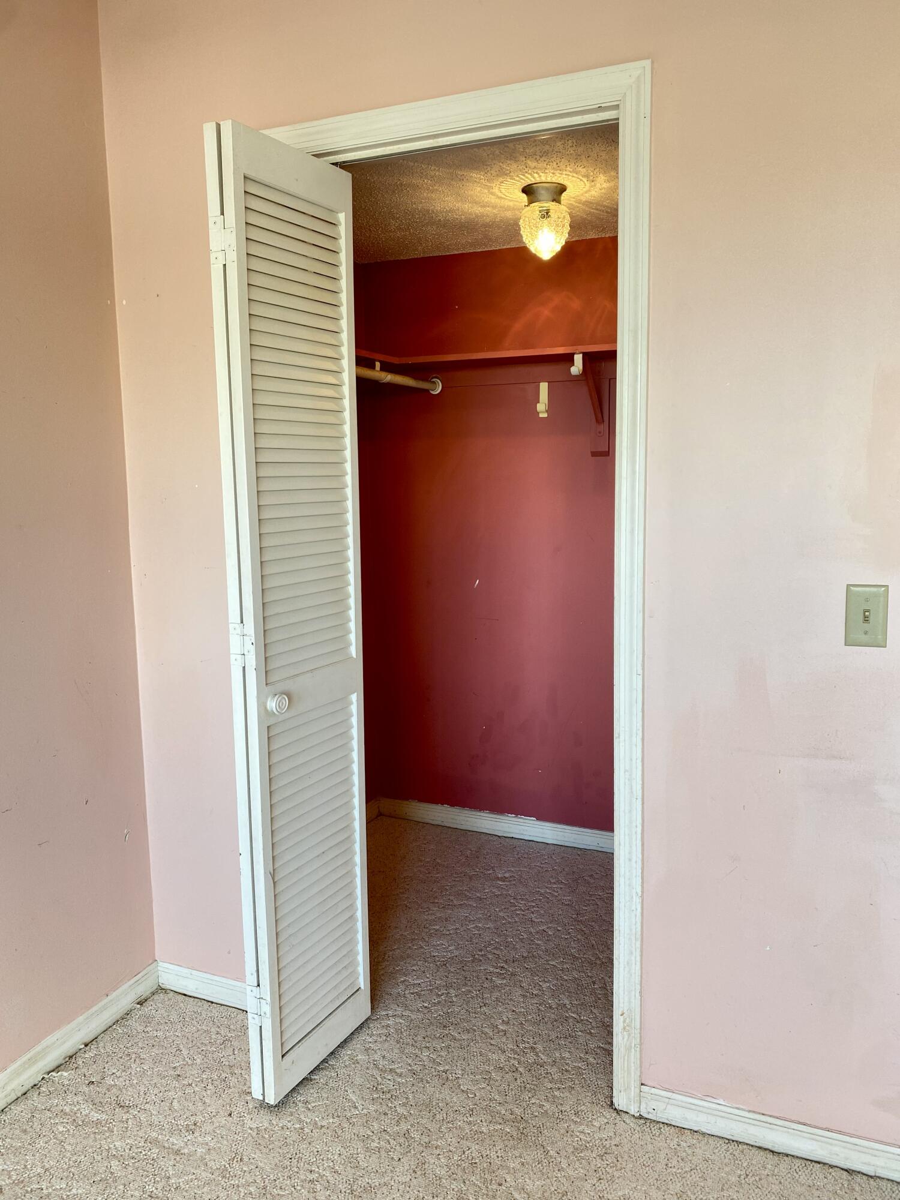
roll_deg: +0.1
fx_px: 901
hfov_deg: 53.1
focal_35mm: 26
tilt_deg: -6.6
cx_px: 450
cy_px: 600
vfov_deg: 67.3
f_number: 1.8
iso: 80
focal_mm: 4.25
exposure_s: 1/60
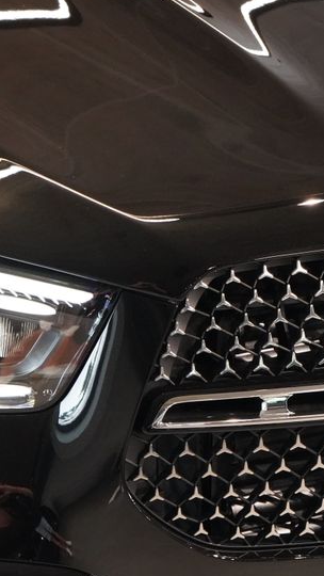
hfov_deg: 8.6
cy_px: 315
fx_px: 2122
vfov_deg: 15.4
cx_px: -120
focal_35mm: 139
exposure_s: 1/160
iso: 10000
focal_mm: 70
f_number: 5.6
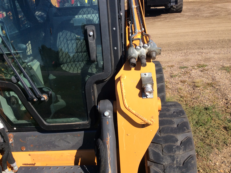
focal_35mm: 32
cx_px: 116
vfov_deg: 44.1
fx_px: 213
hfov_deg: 56.9
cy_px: 86
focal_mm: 3.3
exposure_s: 1/1244
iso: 32
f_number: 2.4
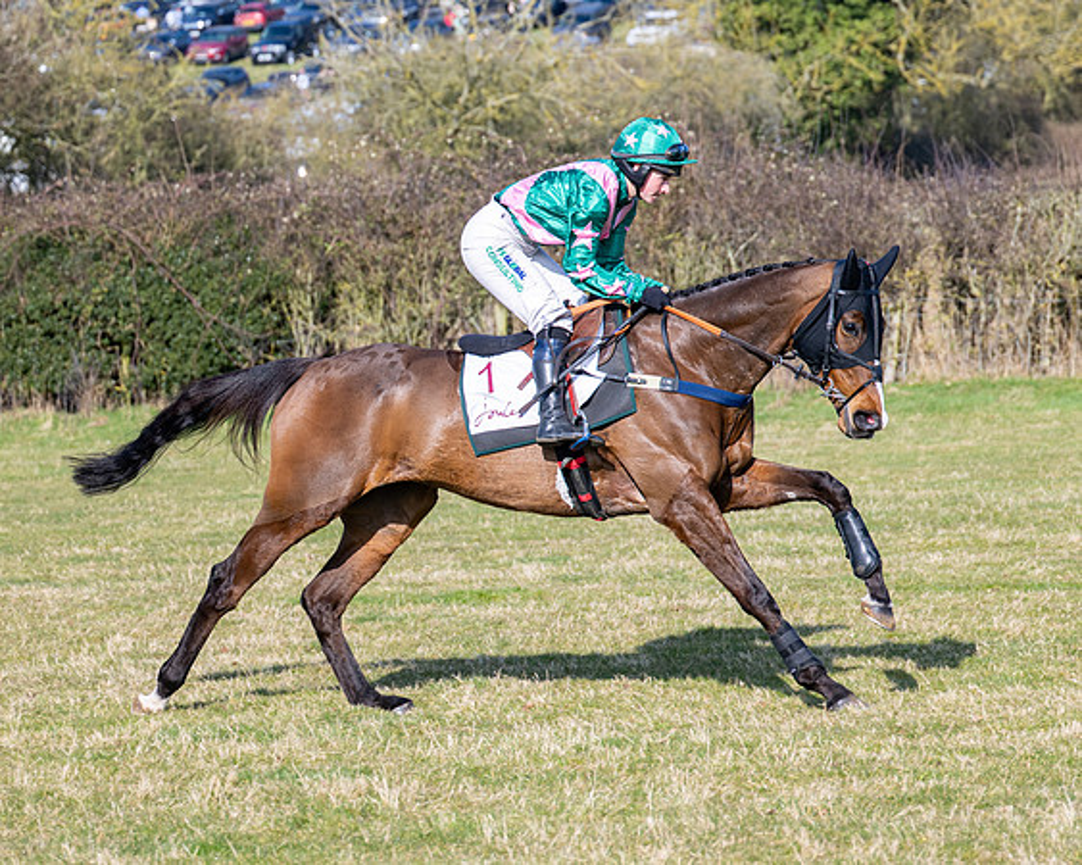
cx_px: 433
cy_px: 441
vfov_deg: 10.2
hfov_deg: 12.8
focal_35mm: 151
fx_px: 4822
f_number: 2.8
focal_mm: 78
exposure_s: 1/1600
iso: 100
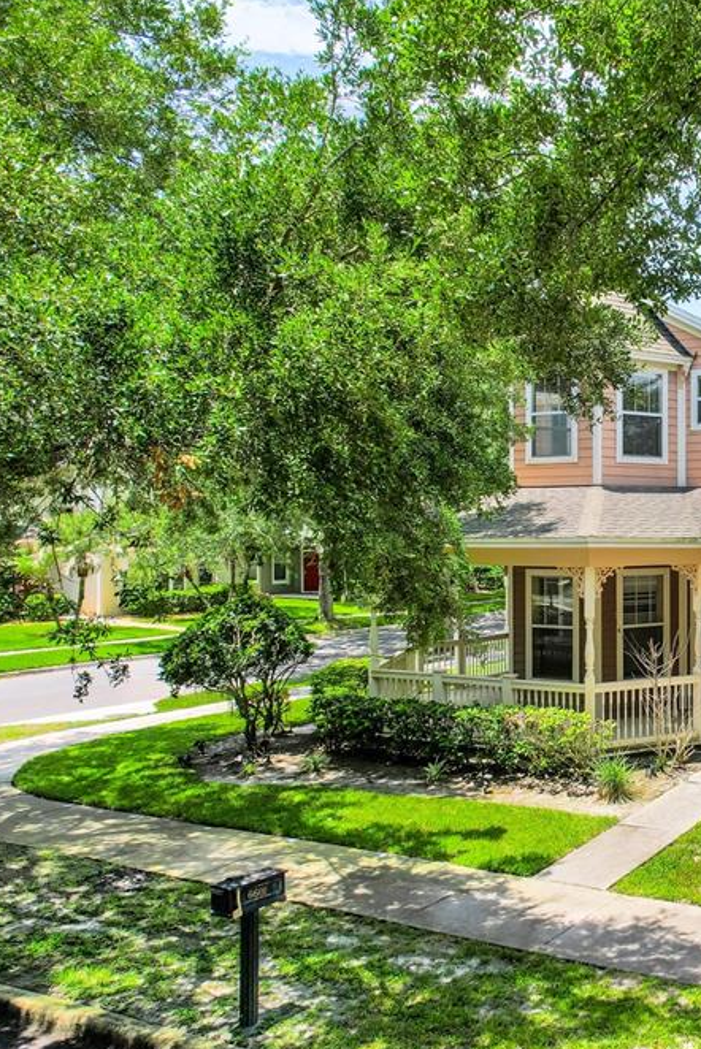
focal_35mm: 34
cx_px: 744
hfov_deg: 34.4
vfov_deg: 55.8
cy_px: 536
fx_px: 992
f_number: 2.8
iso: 100
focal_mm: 8.38
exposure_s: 1/160
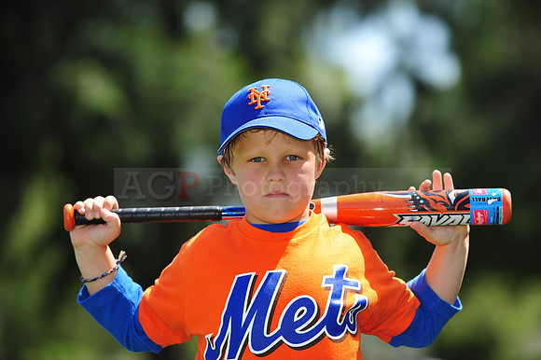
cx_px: 270
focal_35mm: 200
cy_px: 180
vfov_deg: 6.9
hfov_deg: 10.3
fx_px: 3004
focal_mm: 200
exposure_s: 1/800
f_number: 4.5
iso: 200
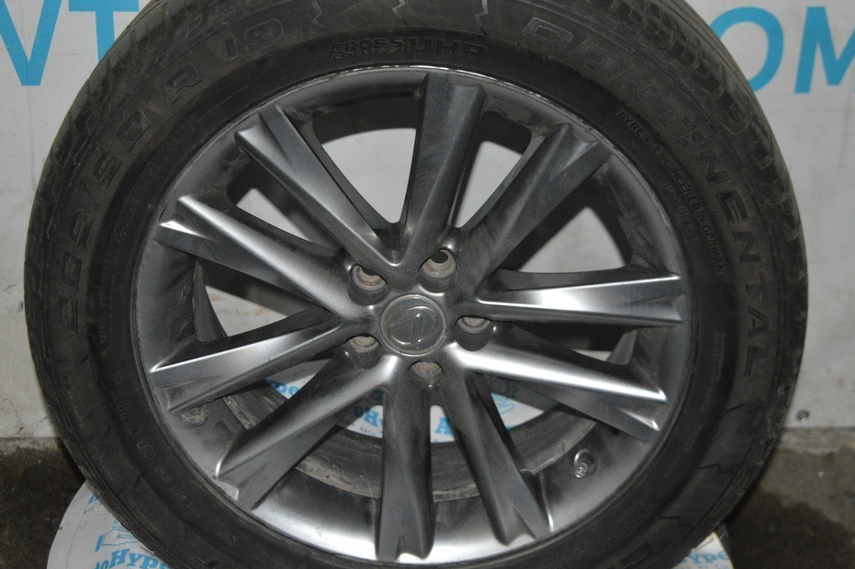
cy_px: 312
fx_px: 1566
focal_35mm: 66
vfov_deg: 20.6
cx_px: 414
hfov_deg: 30.5
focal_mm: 40
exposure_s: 1/60
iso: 3200
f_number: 4.8
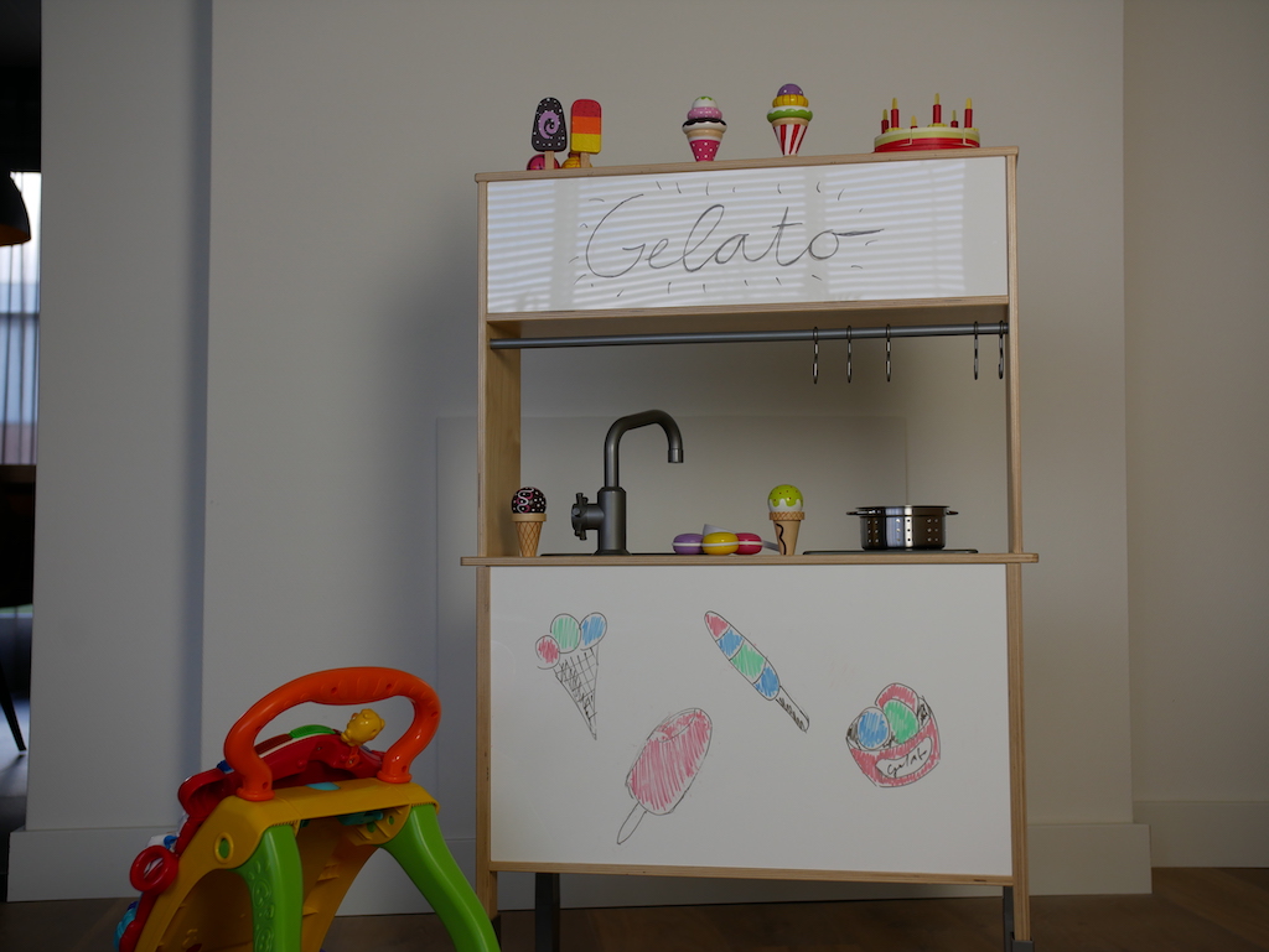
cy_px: 476
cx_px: 634
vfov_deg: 29.1
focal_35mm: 50
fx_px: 1834
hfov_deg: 38.2
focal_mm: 25
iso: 200
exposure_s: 1/125
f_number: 2.5
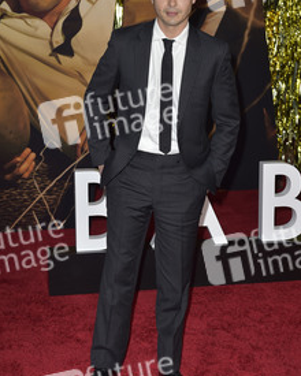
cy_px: 185
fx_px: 835
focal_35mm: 75
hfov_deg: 20.4
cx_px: 148
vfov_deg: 25.4
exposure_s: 1/250
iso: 640
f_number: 6.3
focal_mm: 55
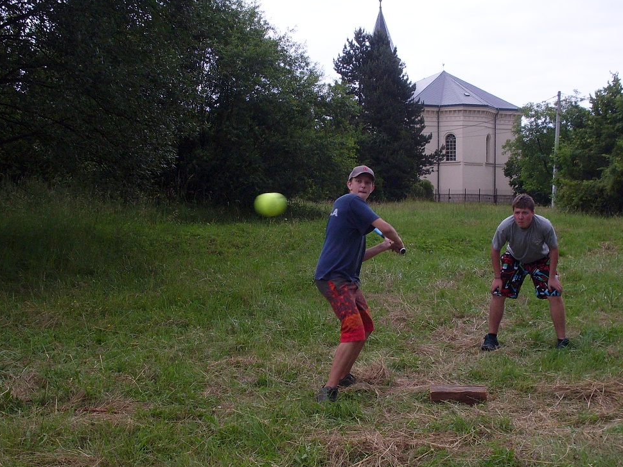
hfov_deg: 40.4
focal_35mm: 47
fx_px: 846
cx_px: 337
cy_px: 271
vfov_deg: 30.8
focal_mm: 6.3
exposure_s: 1/90
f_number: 8.4
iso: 80
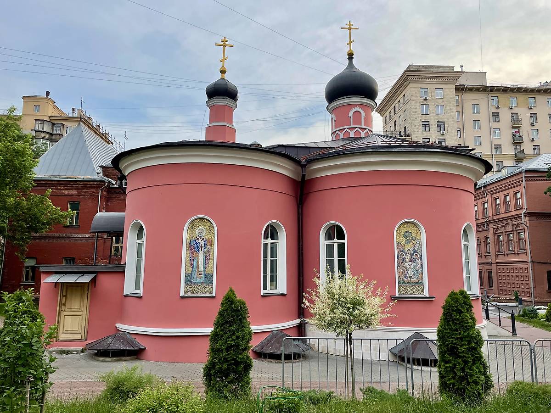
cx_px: 276
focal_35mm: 26
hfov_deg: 67.3
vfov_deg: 53.1
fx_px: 414
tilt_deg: +8.9
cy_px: 206
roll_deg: -0.6
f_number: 1.6
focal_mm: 4.2
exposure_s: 1/1221
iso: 32
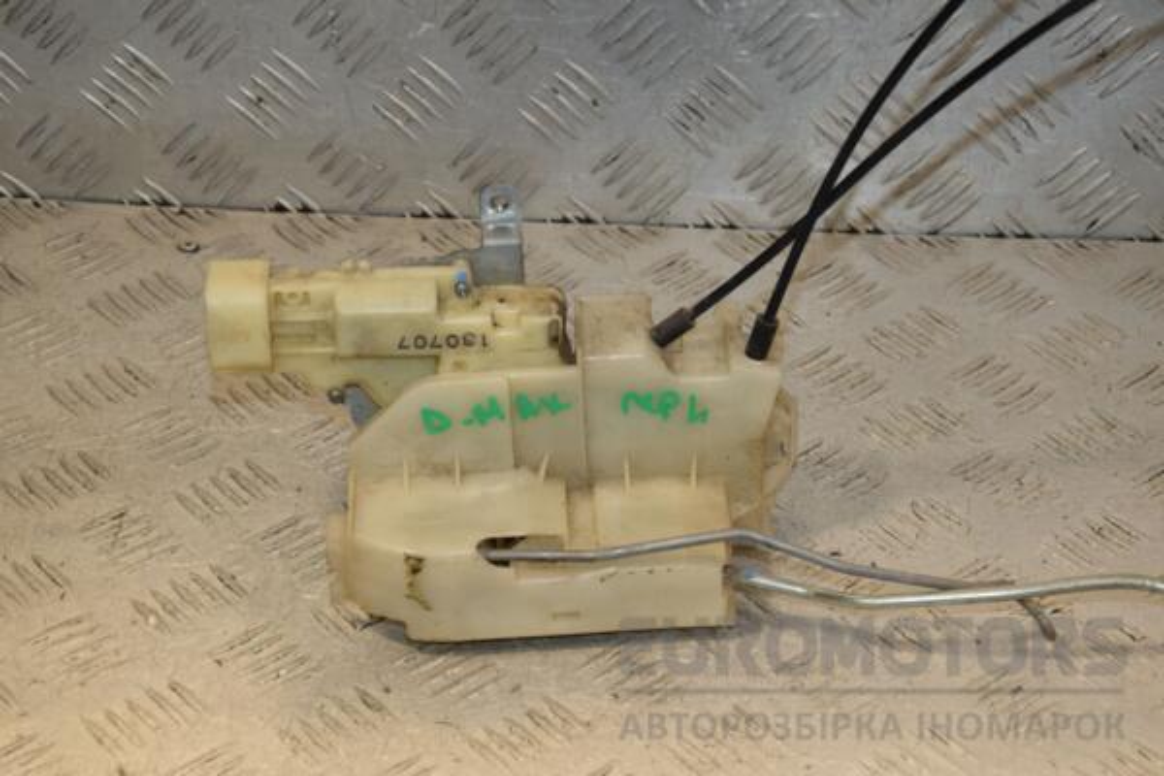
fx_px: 2522
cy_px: 388
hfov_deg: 26.0
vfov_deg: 17.5
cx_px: 582
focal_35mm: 78
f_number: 8
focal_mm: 52
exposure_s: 1/200
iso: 800
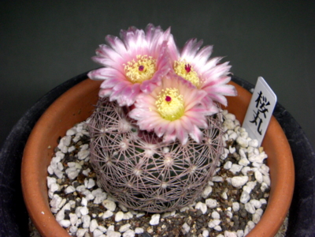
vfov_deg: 14.2
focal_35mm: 104
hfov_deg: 18.9
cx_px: 158
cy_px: 118
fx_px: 946
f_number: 4.2
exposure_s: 1/40
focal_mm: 17.3
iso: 200
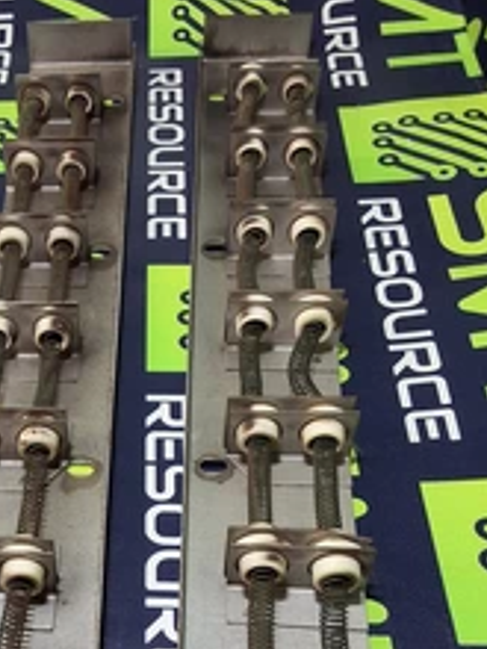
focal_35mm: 51
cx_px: 47
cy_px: 519
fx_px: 957
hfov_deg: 27.5
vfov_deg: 36.2
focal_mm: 2.91
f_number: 1.9
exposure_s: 1/40
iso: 64
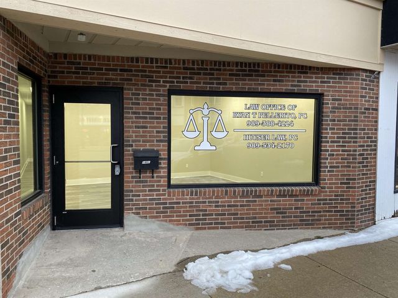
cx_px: 199
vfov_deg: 53.1
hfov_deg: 67.3
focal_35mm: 26
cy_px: 149
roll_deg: -0.5
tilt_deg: -2.6
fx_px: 299
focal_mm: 4.25
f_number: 1.8
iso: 125
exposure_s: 1/104
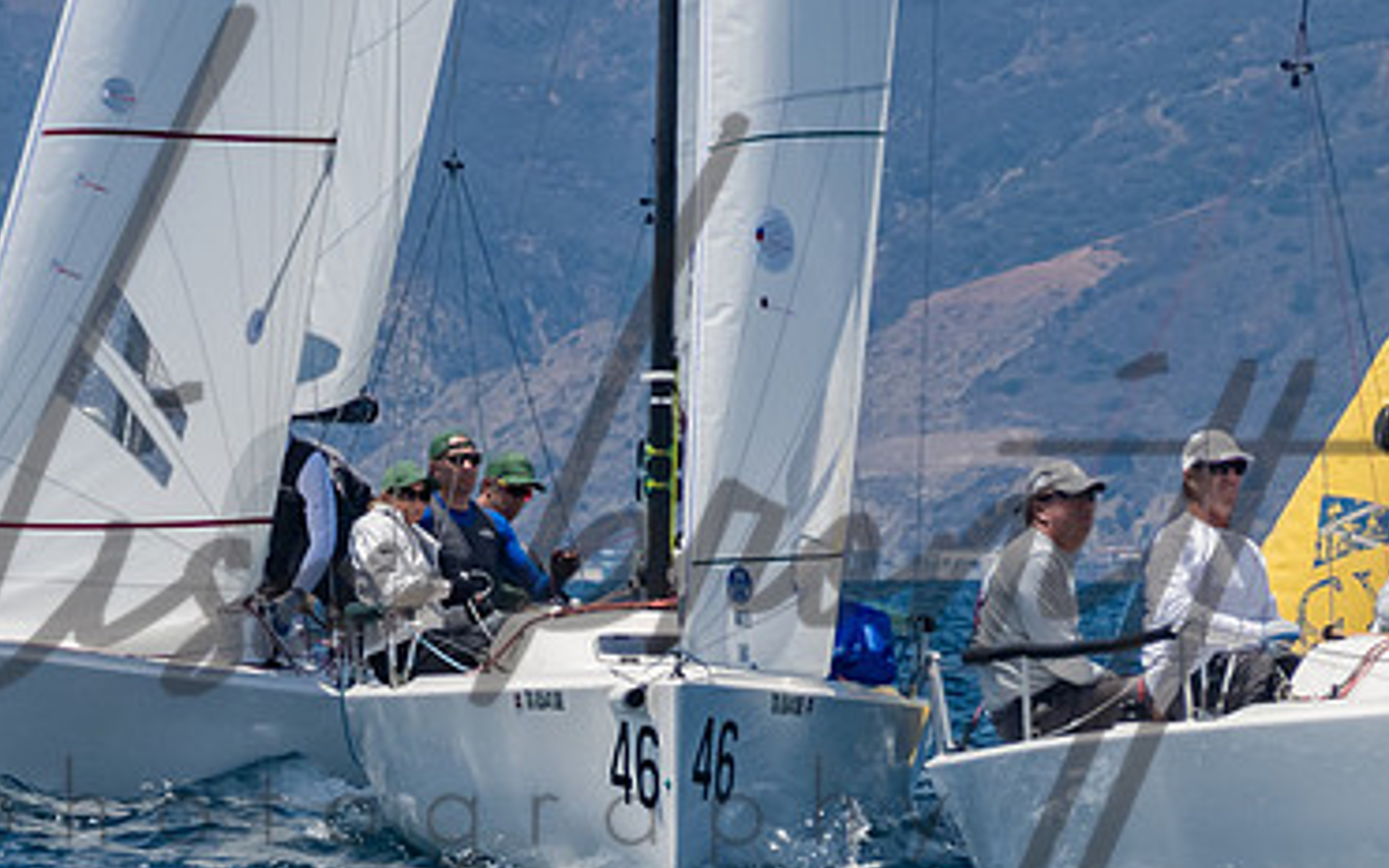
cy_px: 947
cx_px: 329
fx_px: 28055
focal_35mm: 741
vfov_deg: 1.8
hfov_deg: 2.8
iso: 640
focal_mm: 220
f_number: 14
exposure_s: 1/1000
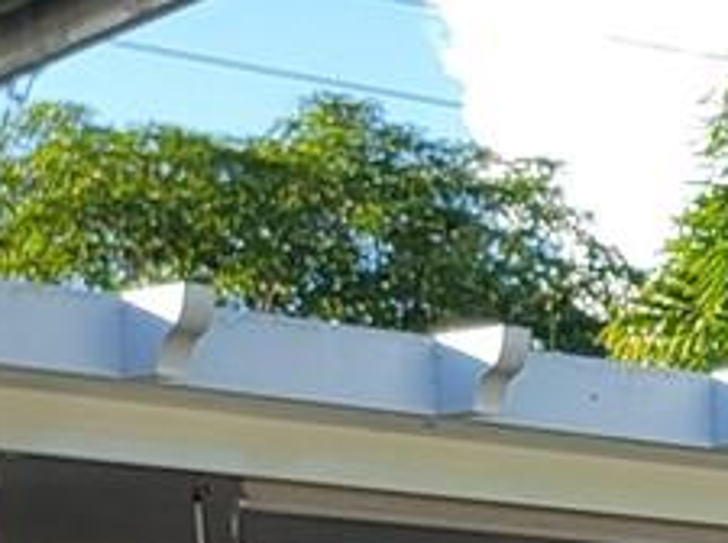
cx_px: 2155
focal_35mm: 171
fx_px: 3591
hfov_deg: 9.3
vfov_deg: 8.2
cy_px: 1109
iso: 16
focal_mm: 6.7
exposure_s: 1/326
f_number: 1.8
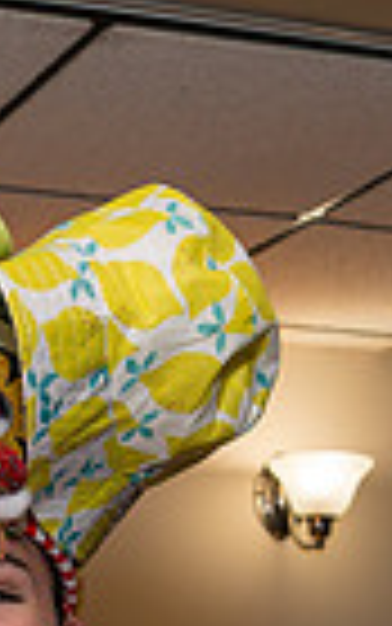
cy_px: 851
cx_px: -92
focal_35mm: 119
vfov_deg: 16.4
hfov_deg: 10.8
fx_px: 2032
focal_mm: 24
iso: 400
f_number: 4
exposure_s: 1/250
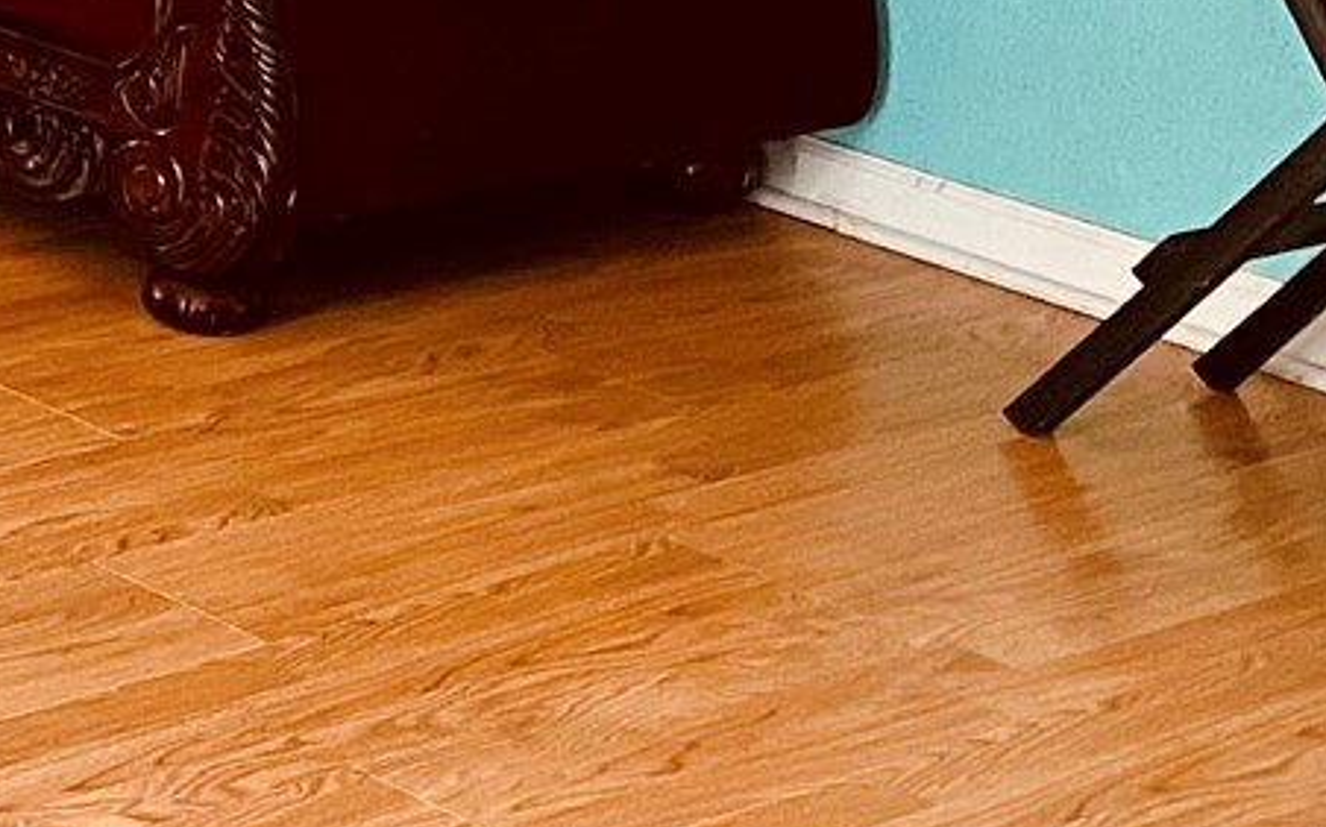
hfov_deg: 13.9
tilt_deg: -9.0
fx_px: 4515
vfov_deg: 10.0
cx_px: -1393
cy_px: -584
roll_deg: +0.3
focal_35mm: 125
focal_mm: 4.25
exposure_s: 1/83
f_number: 1.8
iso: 125
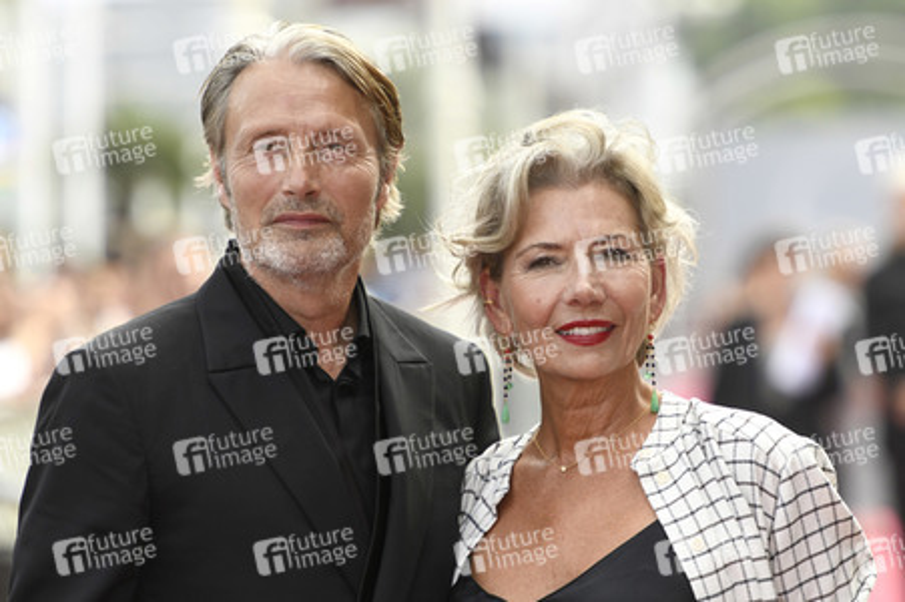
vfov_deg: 4.3
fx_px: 8038
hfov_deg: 6.4
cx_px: 452
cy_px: 301
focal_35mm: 320
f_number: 5.6
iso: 800
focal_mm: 320
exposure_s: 1/800
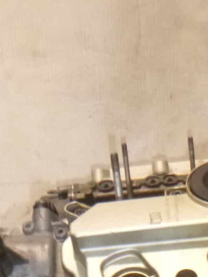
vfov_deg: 17.9
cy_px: 444
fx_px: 762
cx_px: 206
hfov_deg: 15.3
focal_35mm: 95
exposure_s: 1/60
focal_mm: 4.5
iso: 400
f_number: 3.9
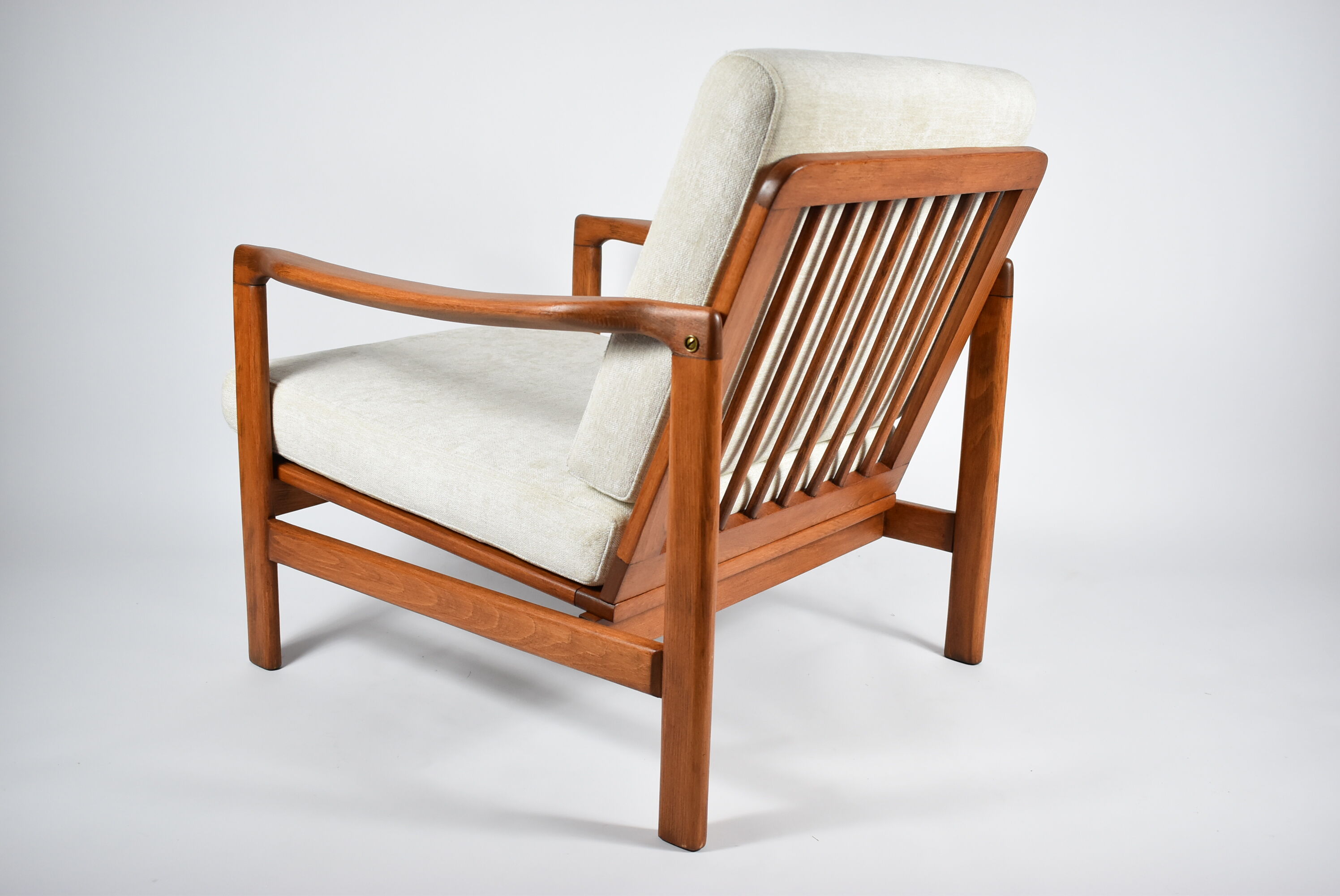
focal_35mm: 38
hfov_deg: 51.2
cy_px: 448
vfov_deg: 35.6
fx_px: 1397
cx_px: 670
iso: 800
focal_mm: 25
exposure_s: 1/125
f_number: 4.5
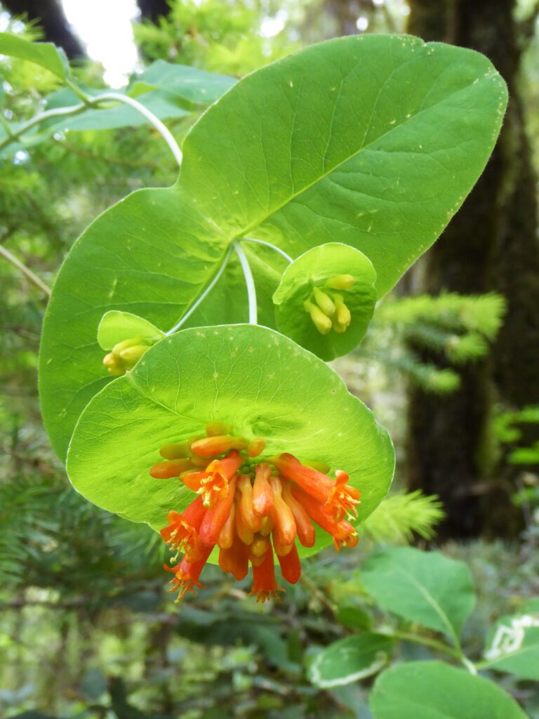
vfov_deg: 29.8
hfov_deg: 22.6
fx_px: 1349
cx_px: 270
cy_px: 360
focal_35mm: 65
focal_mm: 11.7
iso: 400
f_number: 4.4
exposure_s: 1/50
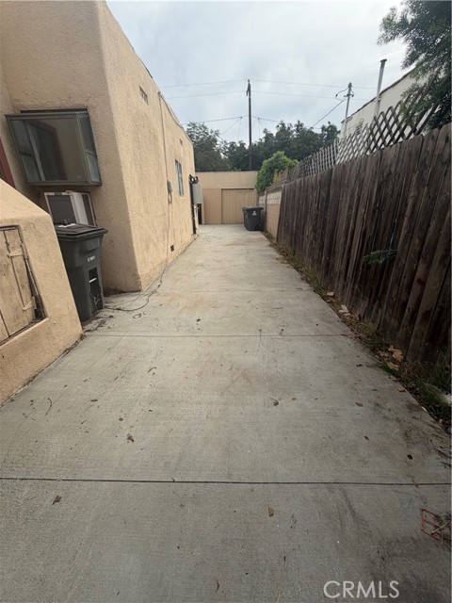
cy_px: 302
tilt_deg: -22.1
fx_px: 244
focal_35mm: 14
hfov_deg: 85.7
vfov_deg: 102.1
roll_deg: +0.2
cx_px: 226
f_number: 2.2
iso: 25
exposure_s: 1/770
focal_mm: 2.22
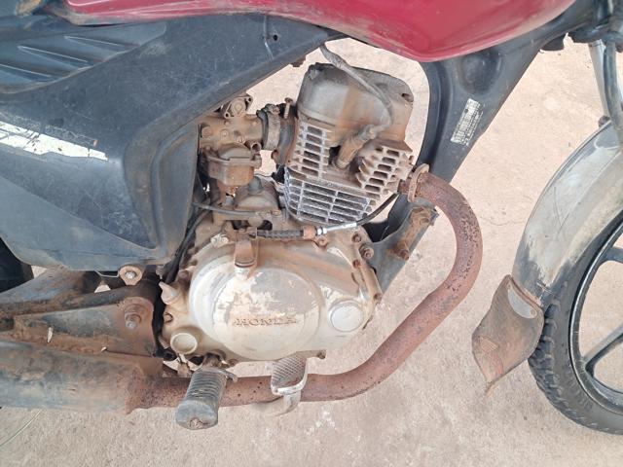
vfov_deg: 51.4
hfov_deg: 65.3
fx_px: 486
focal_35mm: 27
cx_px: 312
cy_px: 234
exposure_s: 1/60
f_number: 1.8
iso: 80
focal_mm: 4
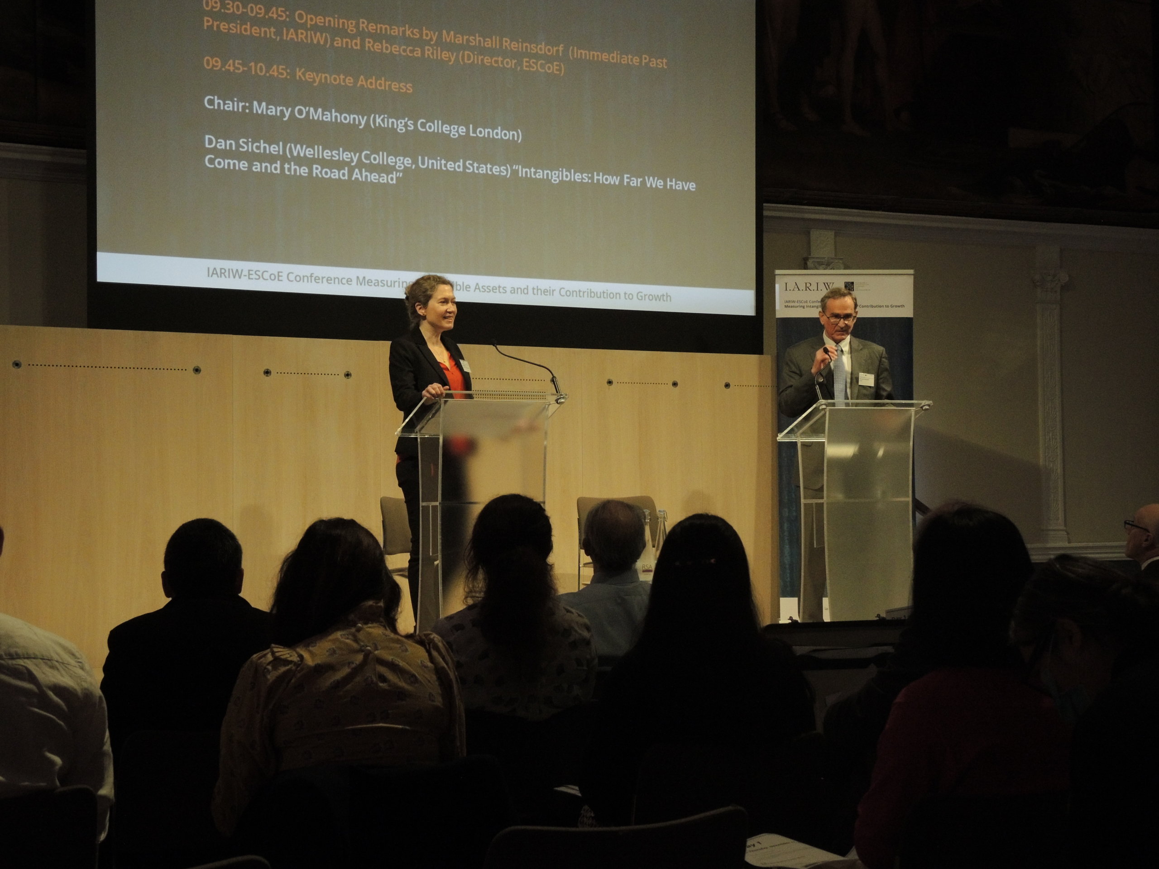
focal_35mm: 58
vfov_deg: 25.2
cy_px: 434
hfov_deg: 33.2
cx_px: 580
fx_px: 1942
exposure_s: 1/125
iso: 800
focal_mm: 12.5
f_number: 2.8
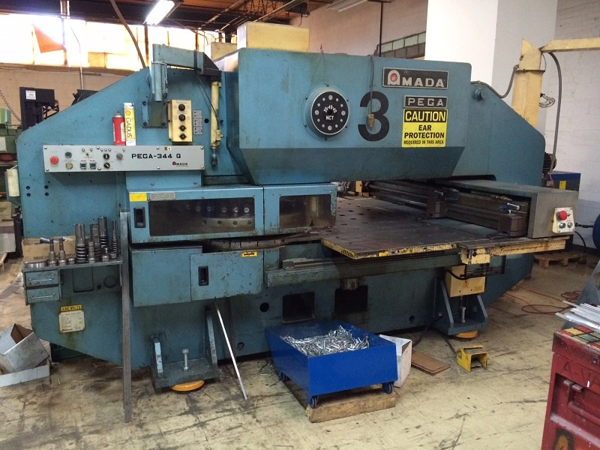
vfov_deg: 48.2
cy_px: 225
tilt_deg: -11.5
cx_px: 300
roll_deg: +0.5
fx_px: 503
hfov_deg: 61.7
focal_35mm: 29
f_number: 2.2
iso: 320
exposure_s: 1/30
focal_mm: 4.15
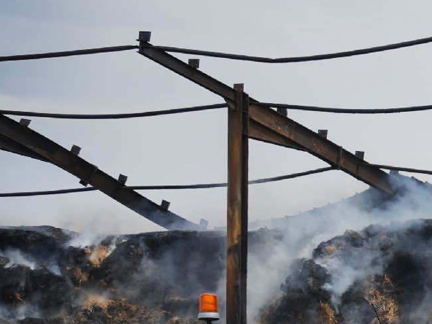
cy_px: 403
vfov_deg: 9.1
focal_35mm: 160
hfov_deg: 11.9
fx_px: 1997
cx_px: 628
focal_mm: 54
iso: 125
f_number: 4
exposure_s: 1/1600
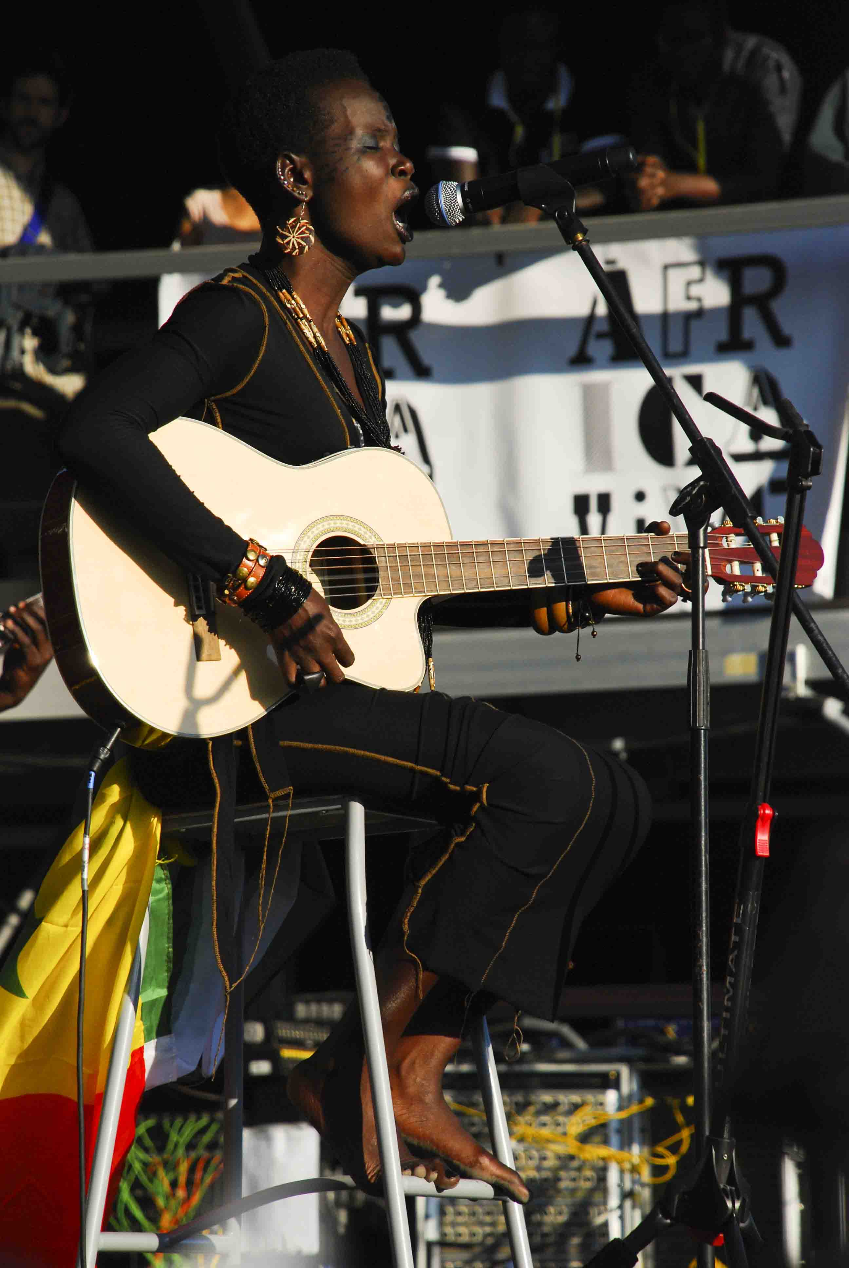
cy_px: 634
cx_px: 424
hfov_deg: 6.8
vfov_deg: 10.1
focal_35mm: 202
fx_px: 7142
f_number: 8
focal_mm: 135
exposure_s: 1/1000
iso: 400
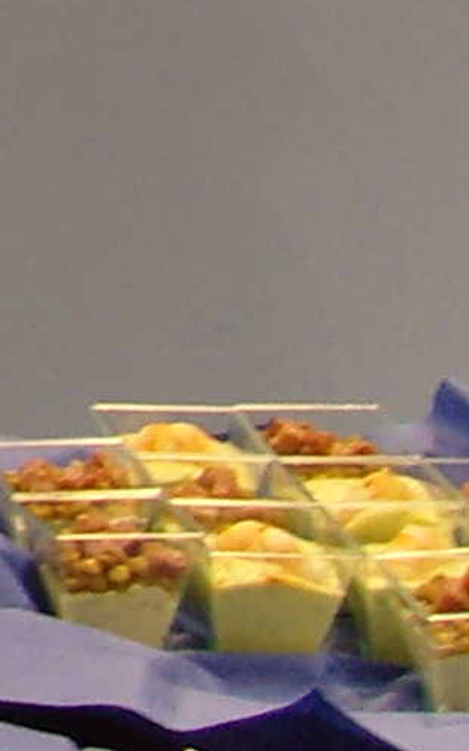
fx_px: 5583
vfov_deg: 7.2
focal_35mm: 273
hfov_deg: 4.0
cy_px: -1098
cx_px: -2239
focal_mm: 7.4
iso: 80
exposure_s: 1/45
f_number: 2.8
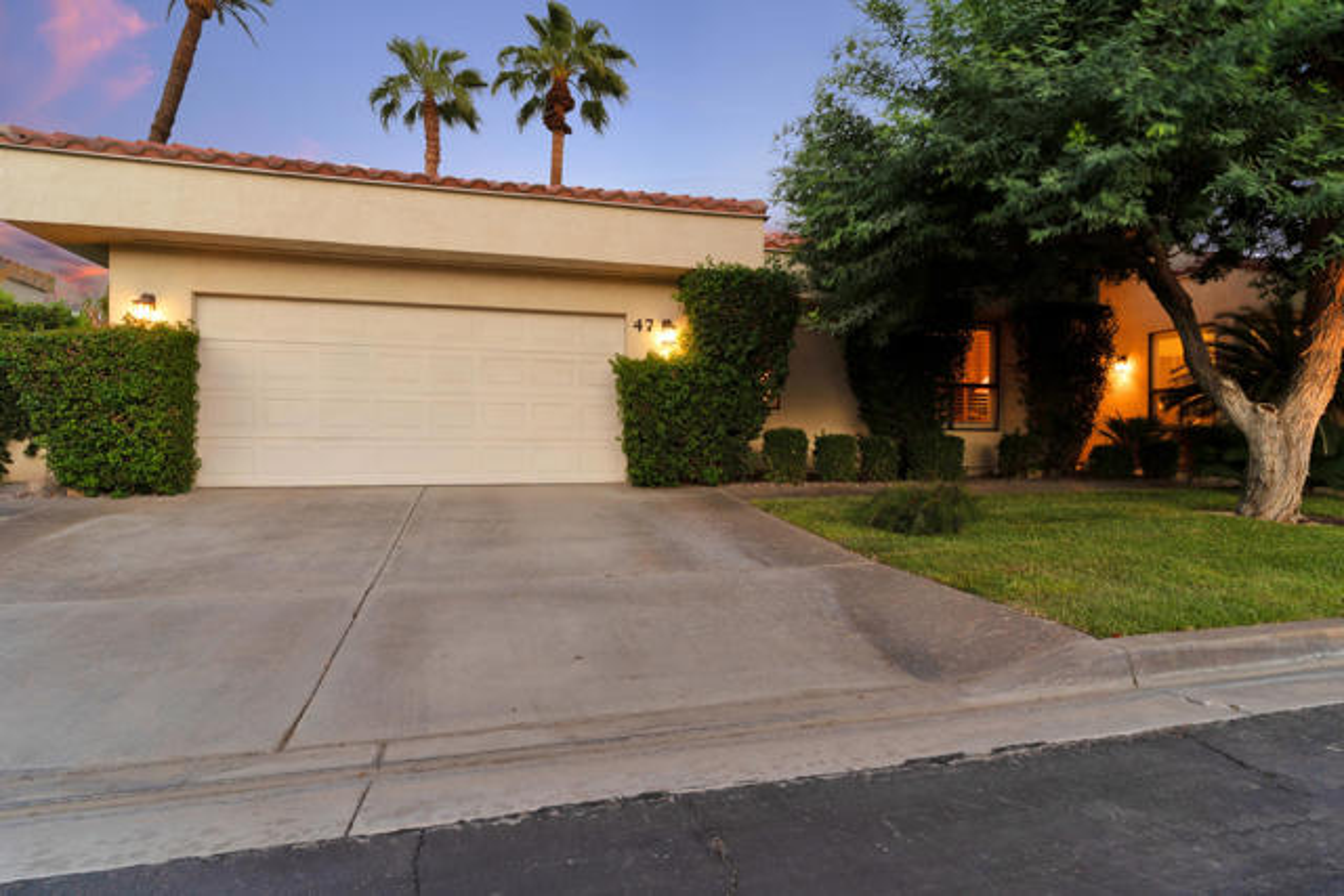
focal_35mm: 18
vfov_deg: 67.4
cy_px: 448
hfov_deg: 90.0
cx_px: 672
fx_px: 672
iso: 320
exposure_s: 1/5
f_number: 9
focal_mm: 18
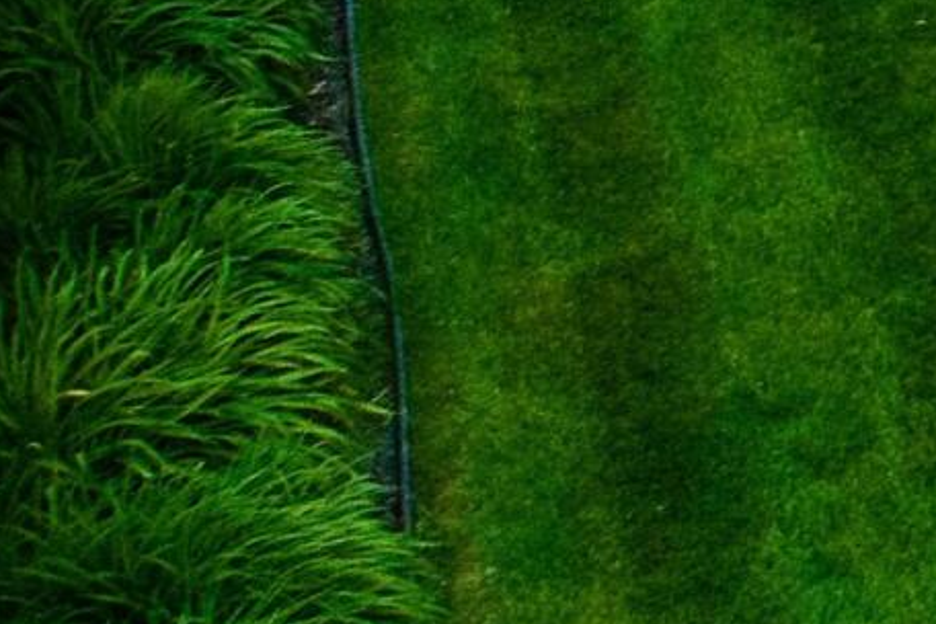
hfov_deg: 9.7
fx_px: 4264
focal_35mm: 164
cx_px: 2775
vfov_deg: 8.0
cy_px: -632
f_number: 2.8
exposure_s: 1/2500
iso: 100
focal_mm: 12.29
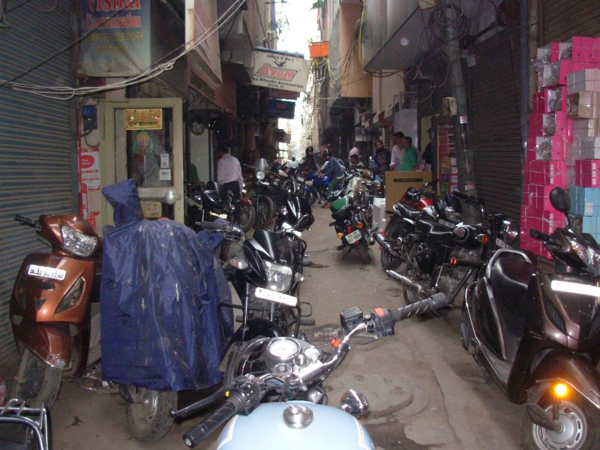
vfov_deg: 37.7
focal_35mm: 38
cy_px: 225
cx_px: 300
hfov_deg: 49.0
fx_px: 659
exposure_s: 1/128
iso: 200
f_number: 2.9
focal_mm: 6.3
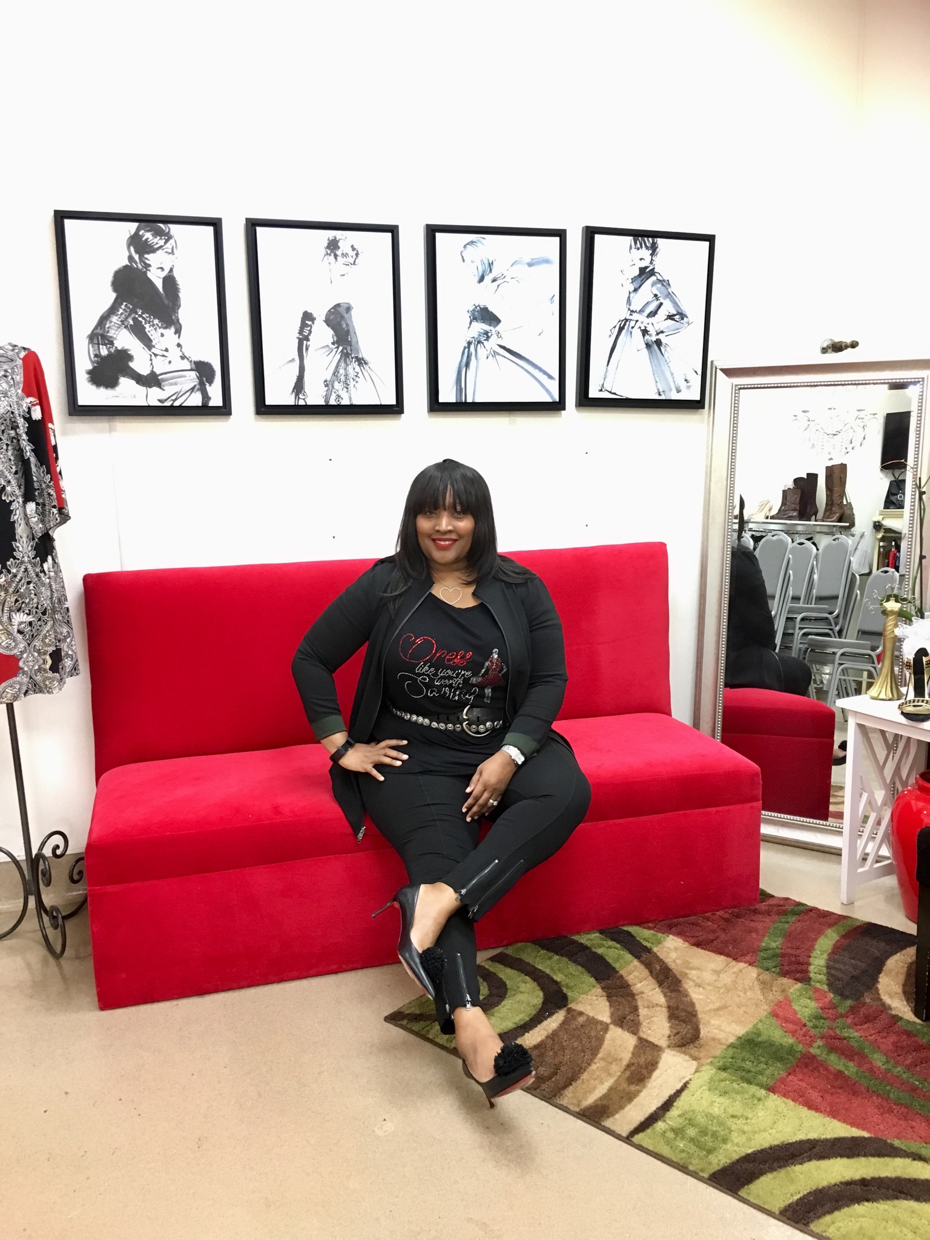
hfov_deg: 48.2
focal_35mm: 29
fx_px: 1039
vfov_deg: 61.7
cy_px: 620
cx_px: 465
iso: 160
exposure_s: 1/30
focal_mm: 4.15
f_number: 2.2
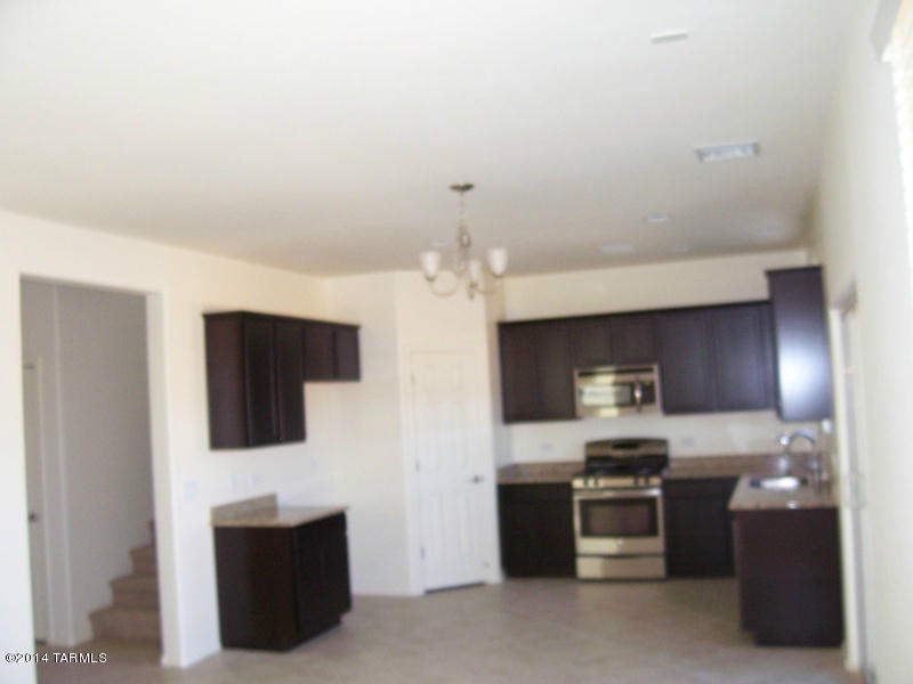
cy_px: 342
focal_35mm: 34
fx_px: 897
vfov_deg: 41.8
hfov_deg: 54.0
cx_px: 456
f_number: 2.7
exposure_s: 1/60
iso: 125
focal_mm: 5.6
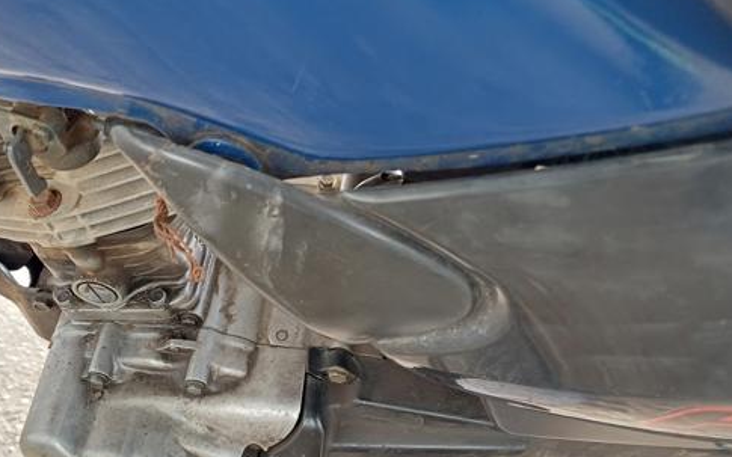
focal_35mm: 35
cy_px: 252
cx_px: 269
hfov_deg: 54.6
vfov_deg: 36.2
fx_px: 698
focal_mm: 4.65
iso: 400
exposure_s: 1/33.3
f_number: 1.8
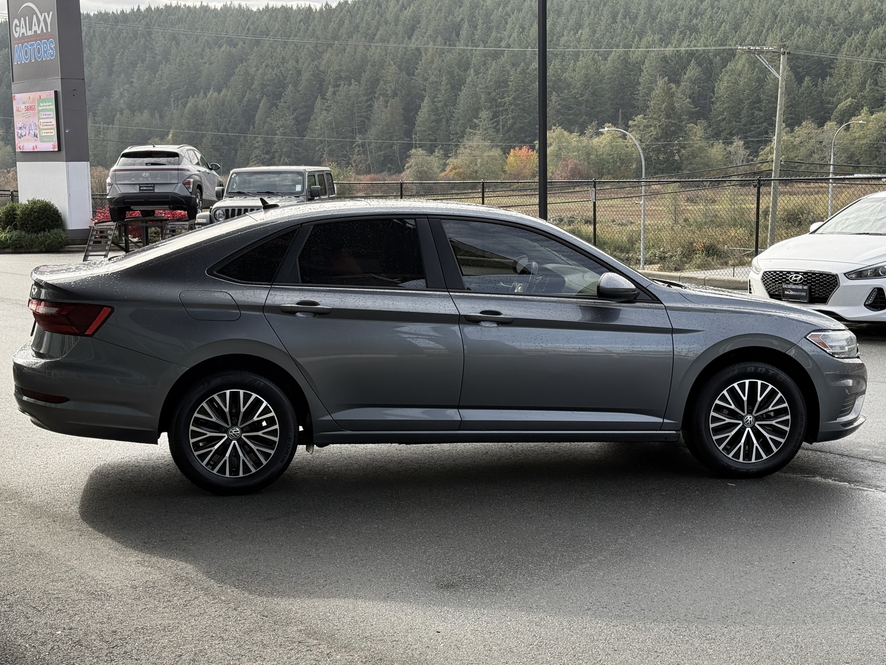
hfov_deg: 36.8
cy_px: 319
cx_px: 426
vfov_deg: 28.0
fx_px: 1331
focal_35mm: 52
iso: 80
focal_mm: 6.76
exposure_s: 1/951
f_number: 1.78
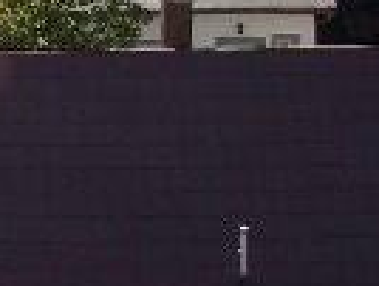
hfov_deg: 11.3
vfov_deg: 8.6
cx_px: -209
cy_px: -193
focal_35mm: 167
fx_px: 1832
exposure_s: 1/400
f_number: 4.3
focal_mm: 5.8
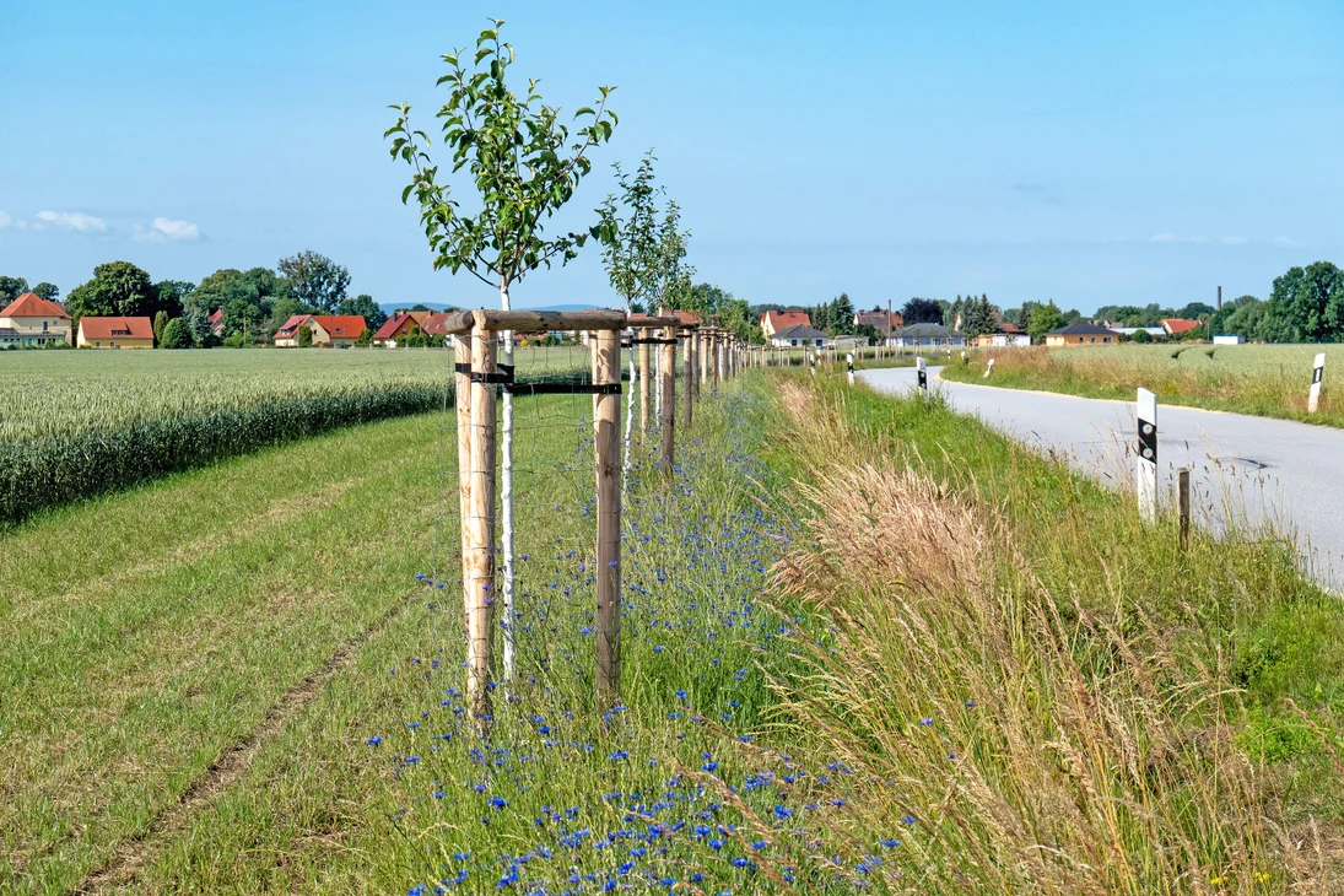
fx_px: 2912
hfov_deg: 26.0
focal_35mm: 78
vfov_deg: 17.5
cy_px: 448
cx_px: 672
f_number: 6.3
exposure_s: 1/1000
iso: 200
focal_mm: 28.4
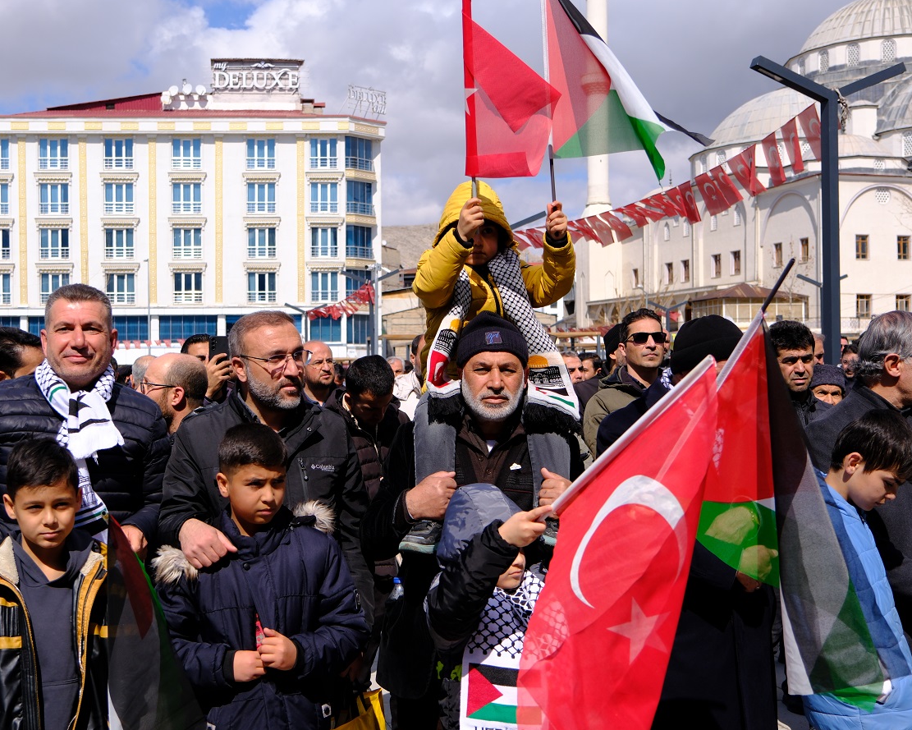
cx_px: 389
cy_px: 359
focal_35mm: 45
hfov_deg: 41.1
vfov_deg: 33.4
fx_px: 1215
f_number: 4
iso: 250
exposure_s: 1/2500
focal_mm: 26
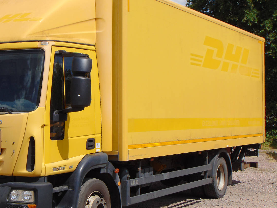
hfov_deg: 26.4
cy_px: 111
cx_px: 76
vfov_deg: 20.2
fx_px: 584
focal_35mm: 73
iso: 80
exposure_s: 1/320
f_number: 9
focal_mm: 9
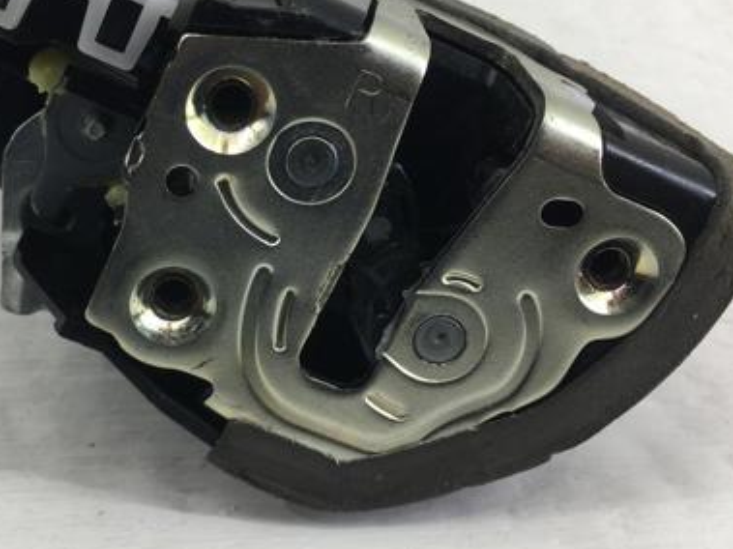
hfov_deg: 38.6
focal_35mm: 49
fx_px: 1037
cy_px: 207
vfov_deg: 29.5
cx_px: 265
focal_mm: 4.15
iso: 32
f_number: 2.2
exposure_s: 1/50
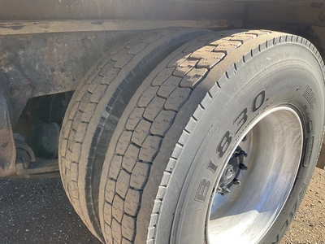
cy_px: 122
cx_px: 162
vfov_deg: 48.2
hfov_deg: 61.7
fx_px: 272
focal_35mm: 29
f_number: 1.8
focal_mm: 3
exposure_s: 1/351
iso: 25
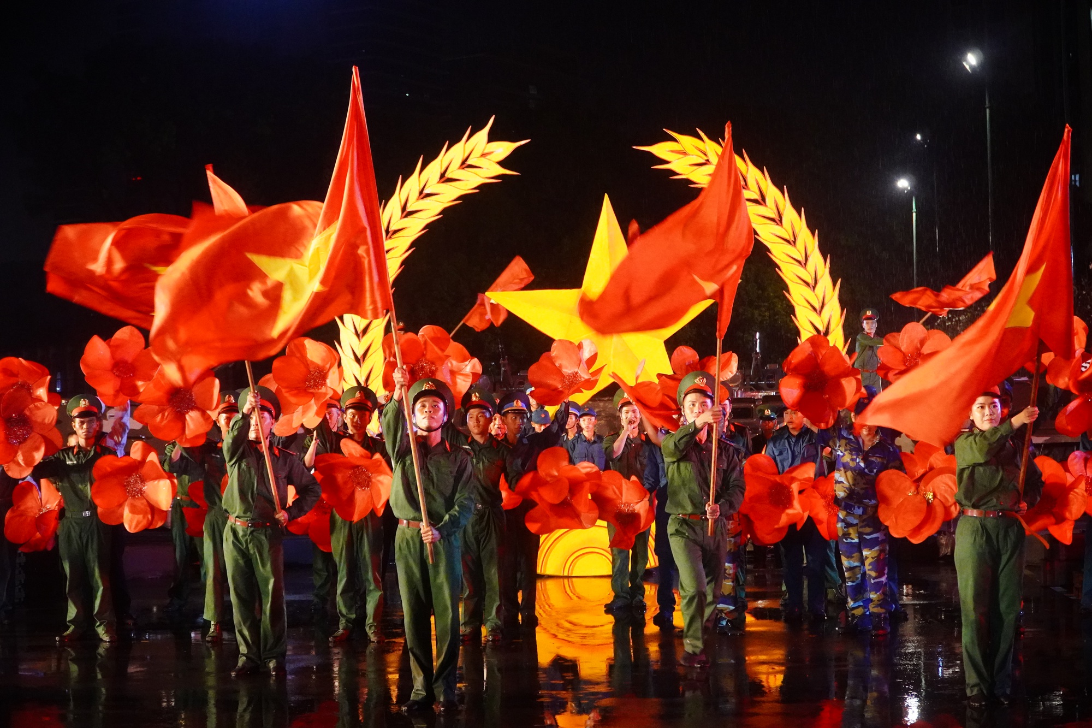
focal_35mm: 60
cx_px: 546
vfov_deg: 22.6
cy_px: 364
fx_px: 1820
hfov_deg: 33.4
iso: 6400
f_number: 4
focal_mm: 40
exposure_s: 1/60
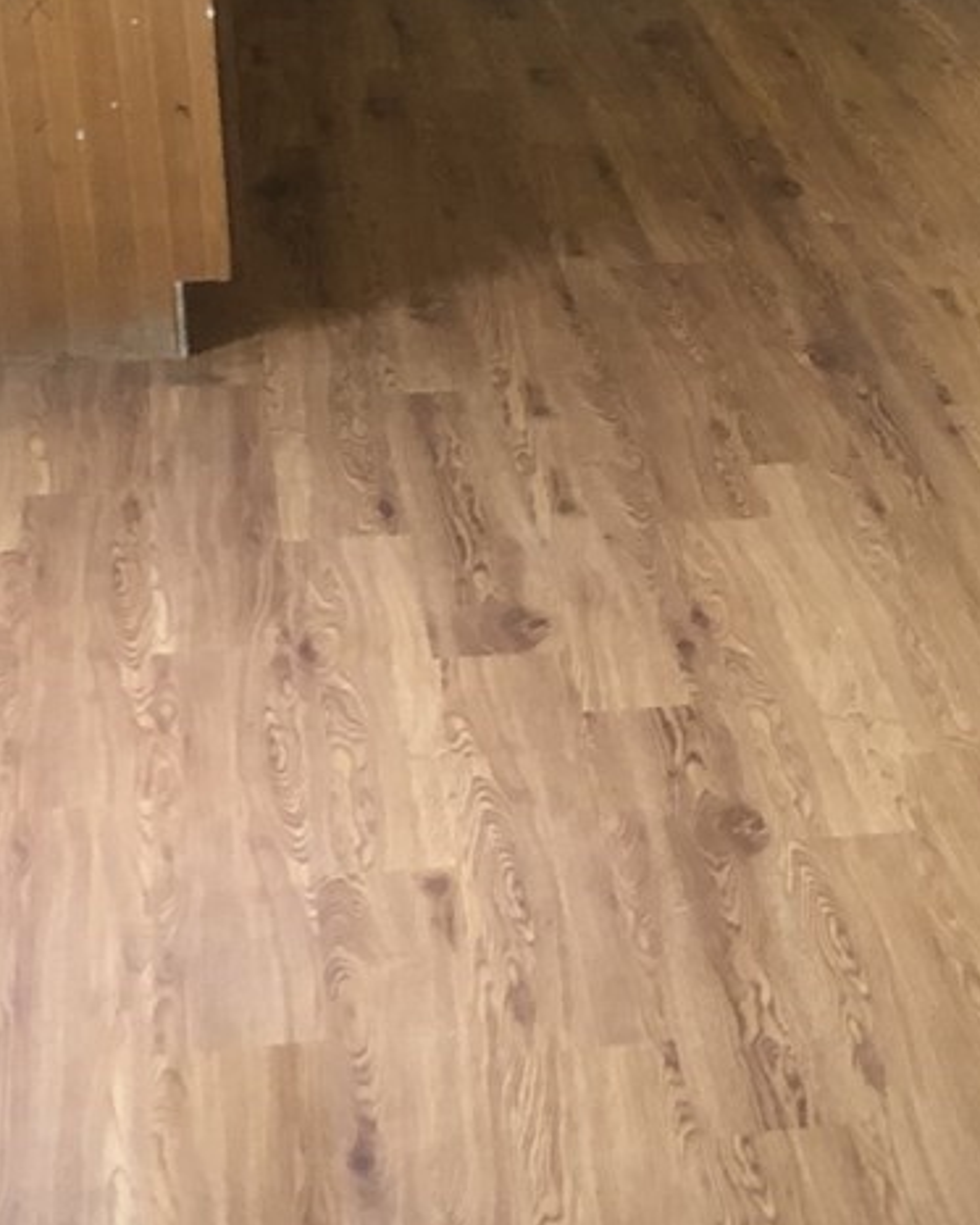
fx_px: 3262
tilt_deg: -21.4
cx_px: 1251
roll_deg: -2.3
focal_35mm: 90
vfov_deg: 21.3
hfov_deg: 16.2
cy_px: 602
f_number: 1.8
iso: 100
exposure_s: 1/12
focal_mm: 3.99
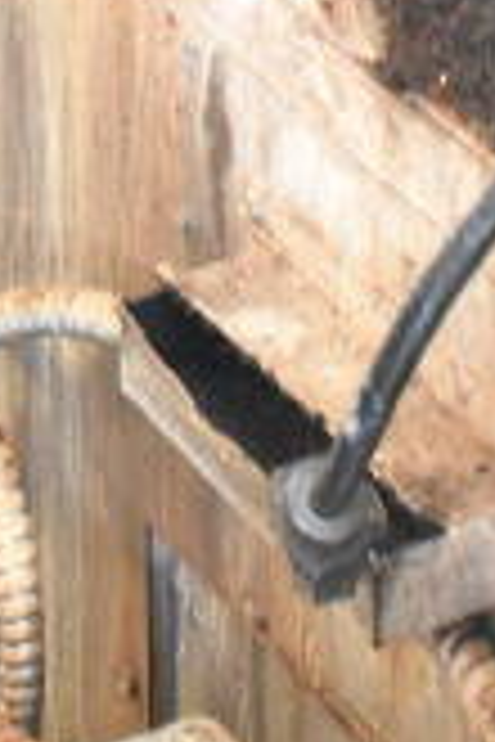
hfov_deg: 7.2
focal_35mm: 191
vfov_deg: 10.1
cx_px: 184
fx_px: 3934
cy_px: -639
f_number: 3.8
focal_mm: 23
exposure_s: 1/40
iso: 3200
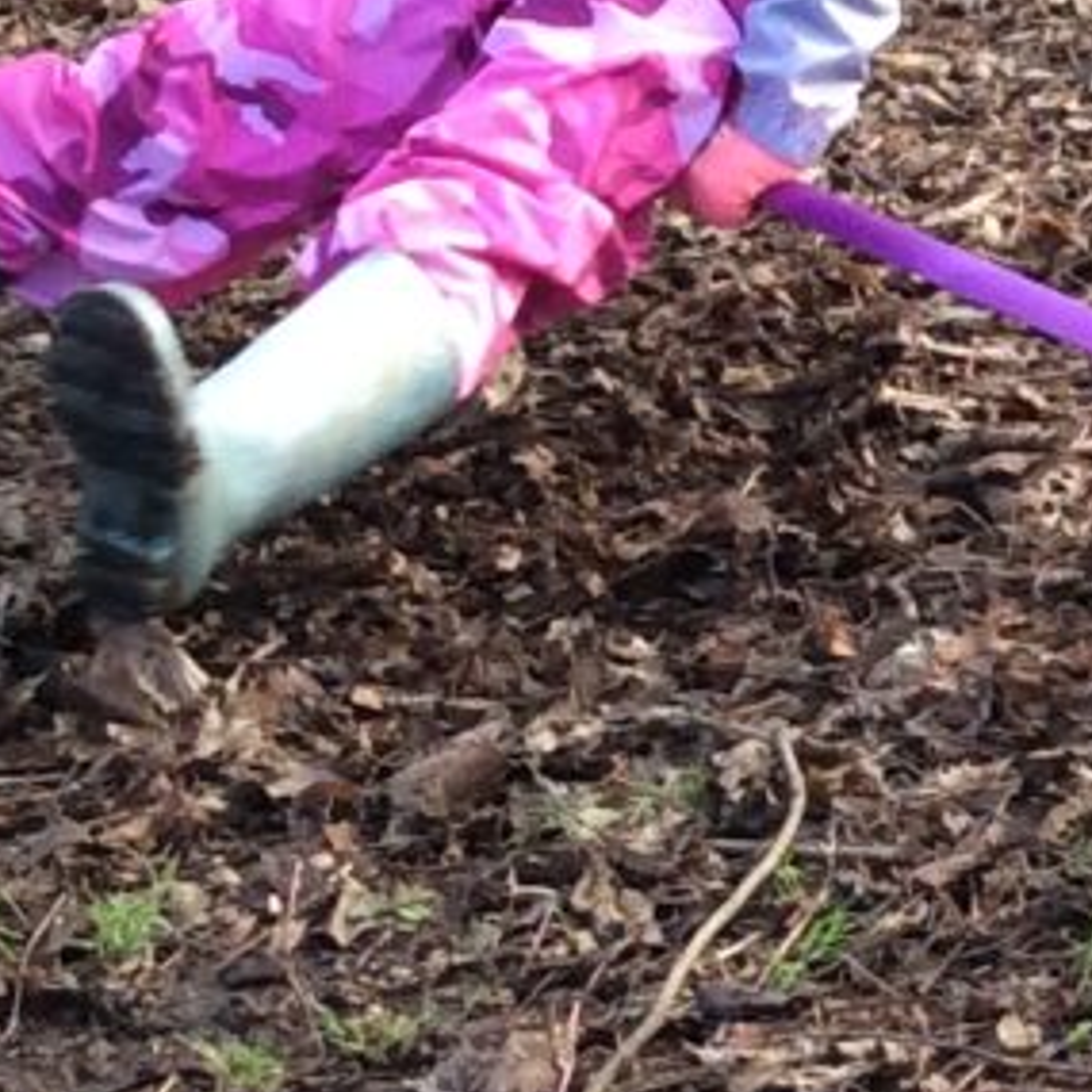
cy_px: 596
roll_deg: +2.5
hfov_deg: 10.2
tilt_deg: -21.1
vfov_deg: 10.9
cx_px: 1968
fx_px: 5746
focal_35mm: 161
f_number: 2.4
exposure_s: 1/100
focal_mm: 3.3
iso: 50
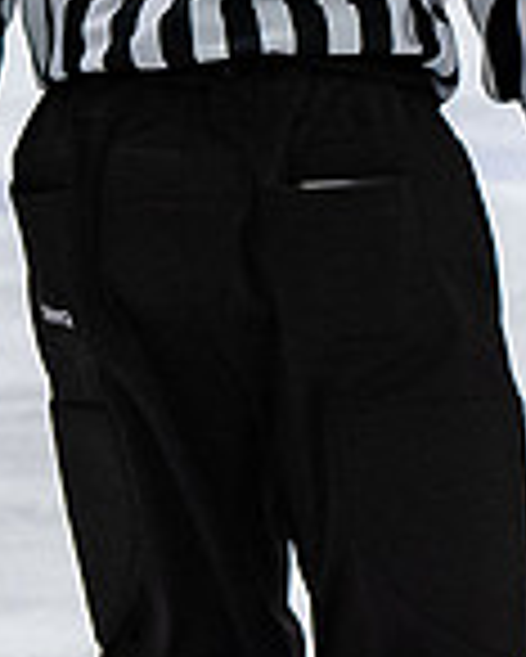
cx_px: 103
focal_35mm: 850
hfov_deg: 1.8
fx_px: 16523
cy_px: -316
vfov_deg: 2.3
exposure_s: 1/800
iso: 1250
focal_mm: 105
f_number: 3.5
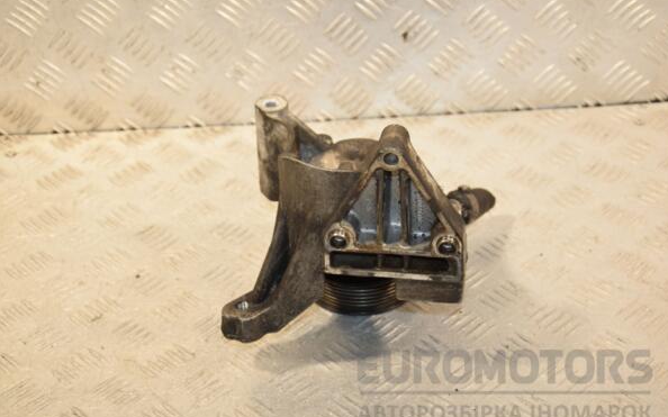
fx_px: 1265
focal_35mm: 70
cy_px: 217
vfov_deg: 18.7
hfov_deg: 29.6
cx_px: 336
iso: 800
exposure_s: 1/200
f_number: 5.6
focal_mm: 45
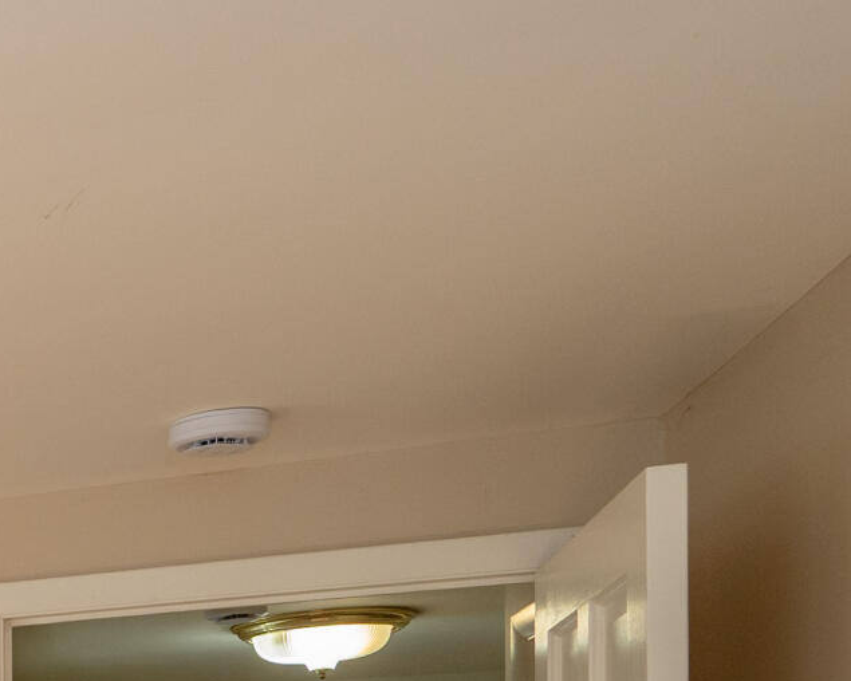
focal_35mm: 62
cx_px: -880
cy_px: 887
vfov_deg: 22.1
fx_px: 1562
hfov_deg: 18.5
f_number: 8
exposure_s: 1/30
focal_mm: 14
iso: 400
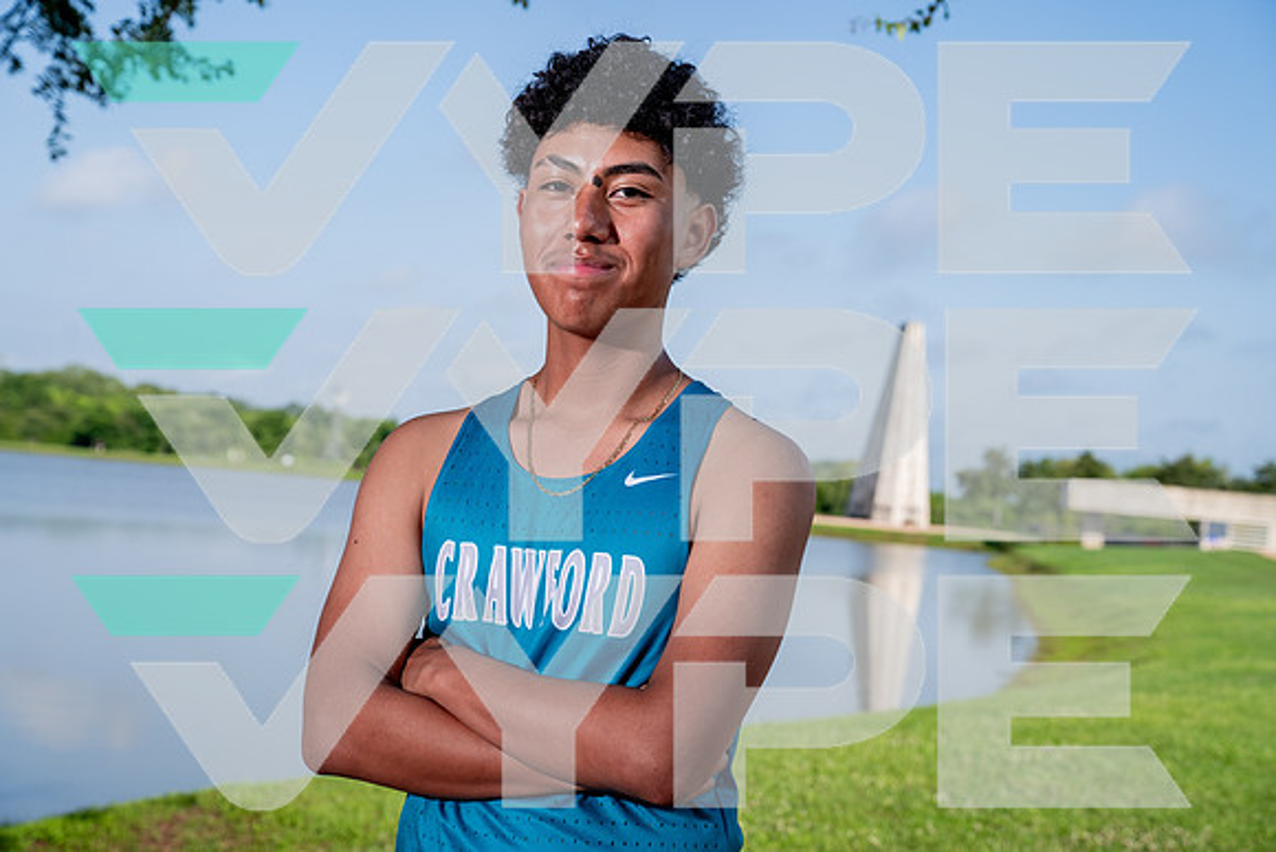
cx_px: 638
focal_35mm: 56
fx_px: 1985
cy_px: 426
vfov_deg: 24.2
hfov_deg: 35.6
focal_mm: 56
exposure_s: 1/640
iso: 100
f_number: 5.6
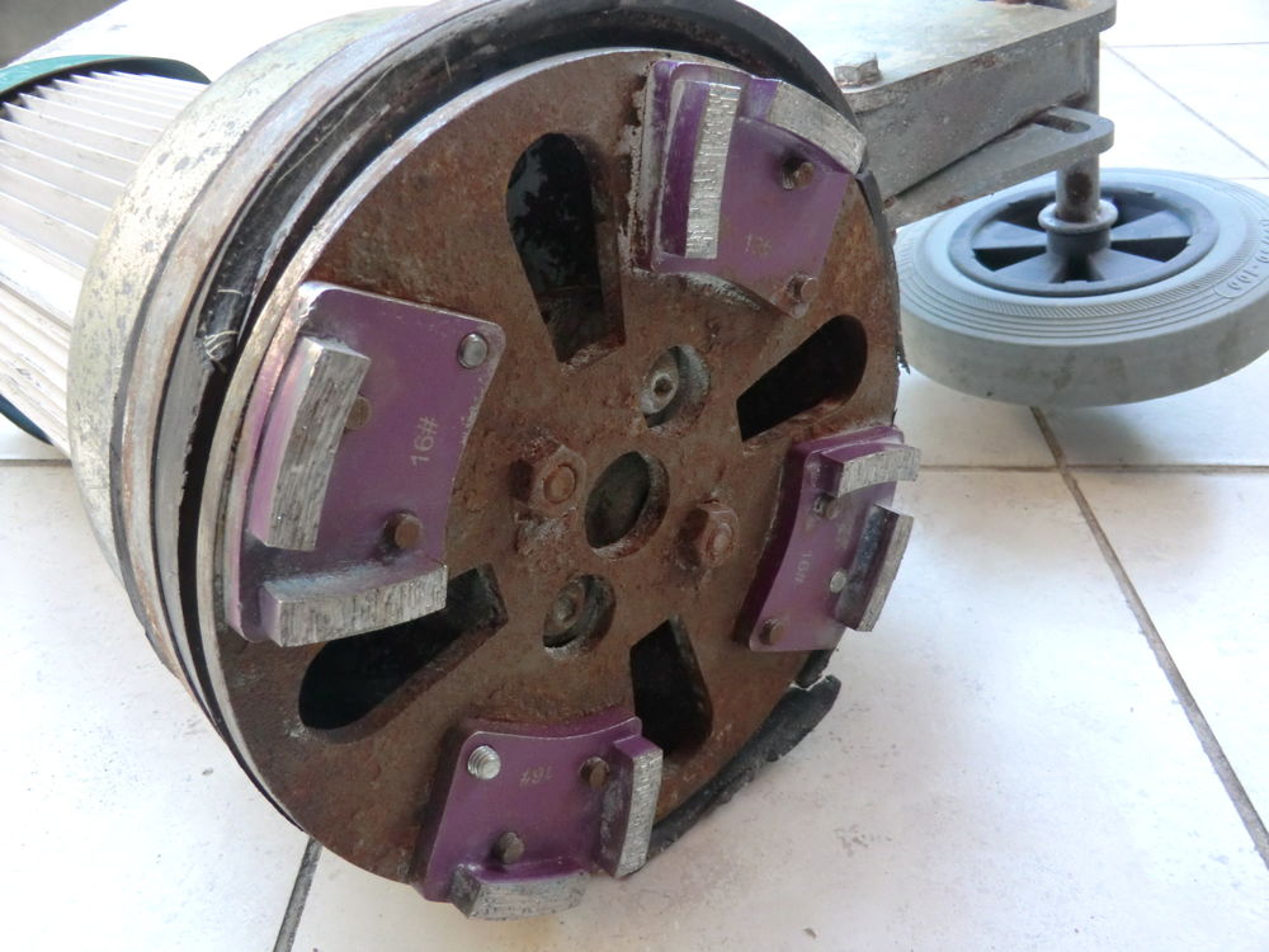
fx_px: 1246
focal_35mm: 34
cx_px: 634
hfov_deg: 54.0
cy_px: 476
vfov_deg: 41.8
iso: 250
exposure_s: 1/60
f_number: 3.6
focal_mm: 6.1
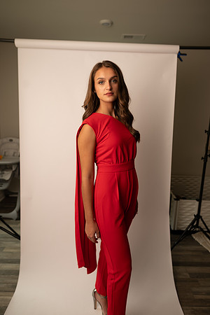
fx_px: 210
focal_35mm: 24
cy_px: 158
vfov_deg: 73.7
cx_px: 105
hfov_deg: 53.1
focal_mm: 24
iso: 100
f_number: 3.2
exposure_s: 1/160
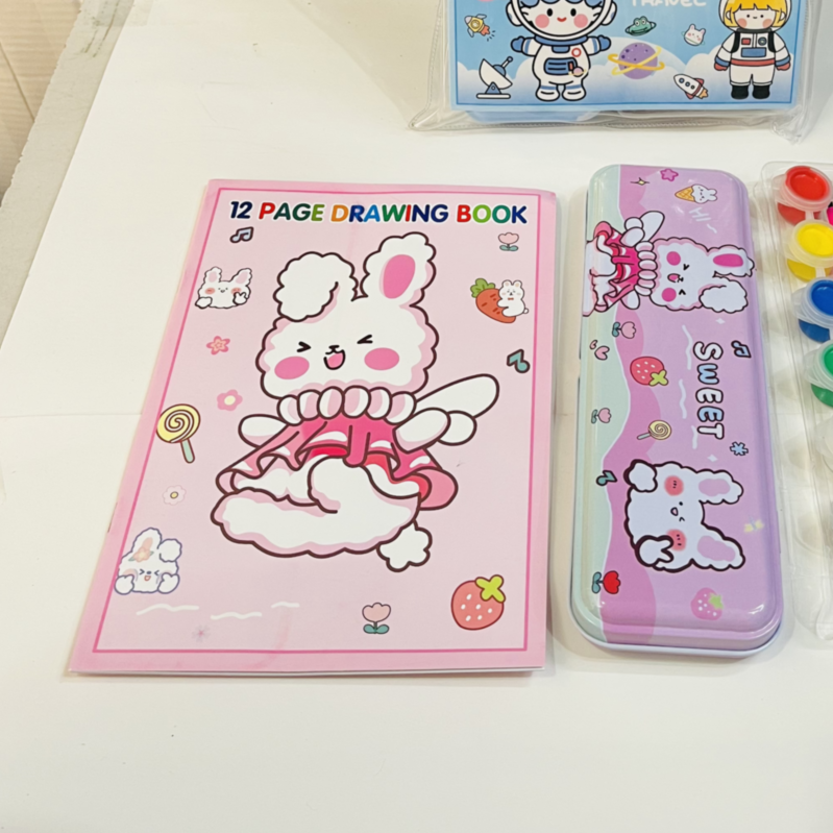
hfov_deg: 36.1
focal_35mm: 46
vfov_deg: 35.8
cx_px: 608
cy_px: 185
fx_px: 1252
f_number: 1.6
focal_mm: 5.1
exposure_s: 1/50
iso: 100
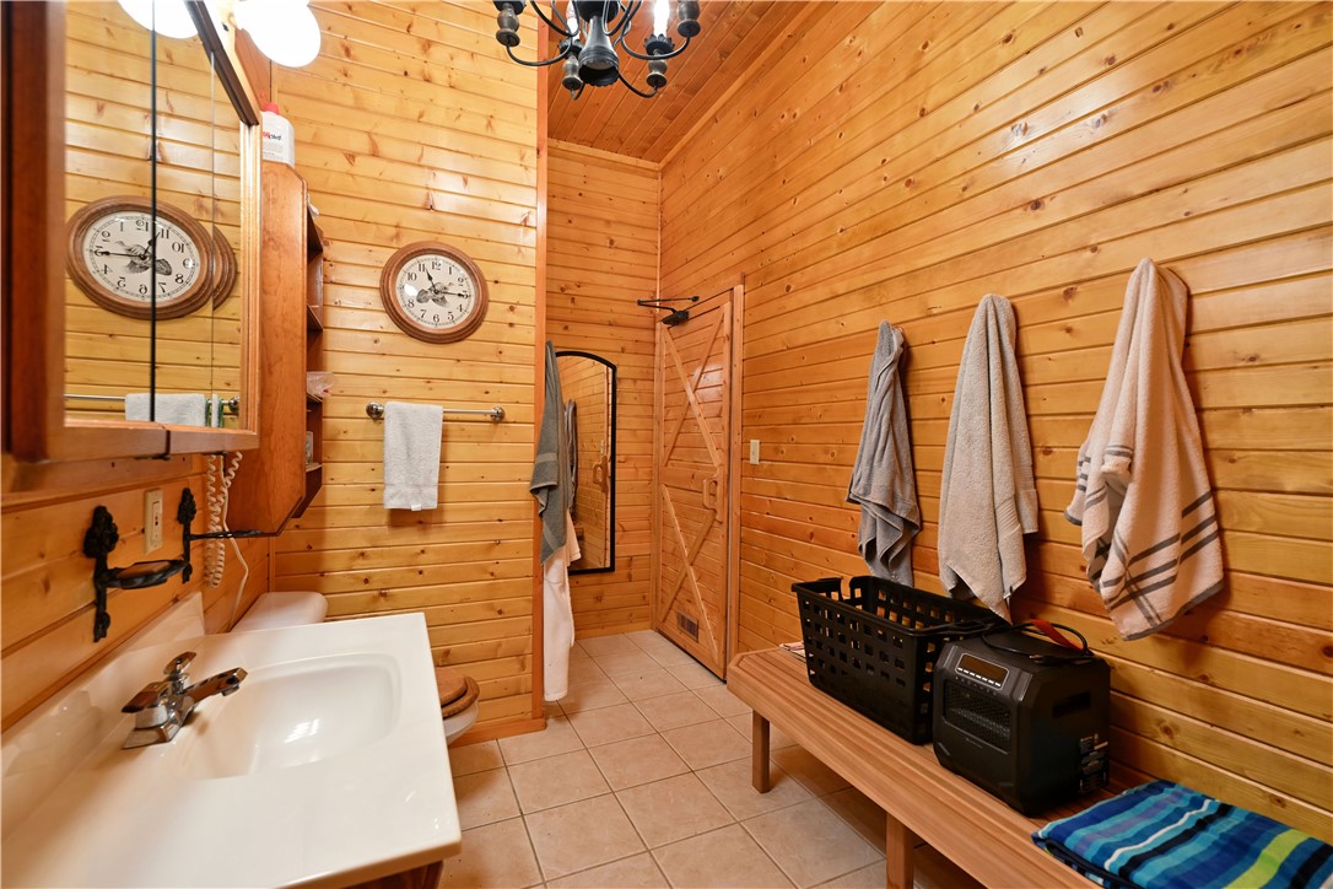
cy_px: 444
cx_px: 666
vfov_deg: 73.7
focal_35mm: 16
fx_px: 592
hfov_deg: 96.7
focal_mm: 16
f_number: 5.6
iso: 400
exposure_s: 1/8
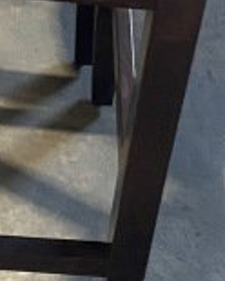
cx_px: -103
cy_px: -247
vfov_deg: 12.9
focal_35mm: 133
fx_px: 1107
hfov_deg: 11.2
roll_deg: -0.2
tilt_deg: -39.1
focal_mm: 4.25
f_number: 1.8
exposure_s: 1/48
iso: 500
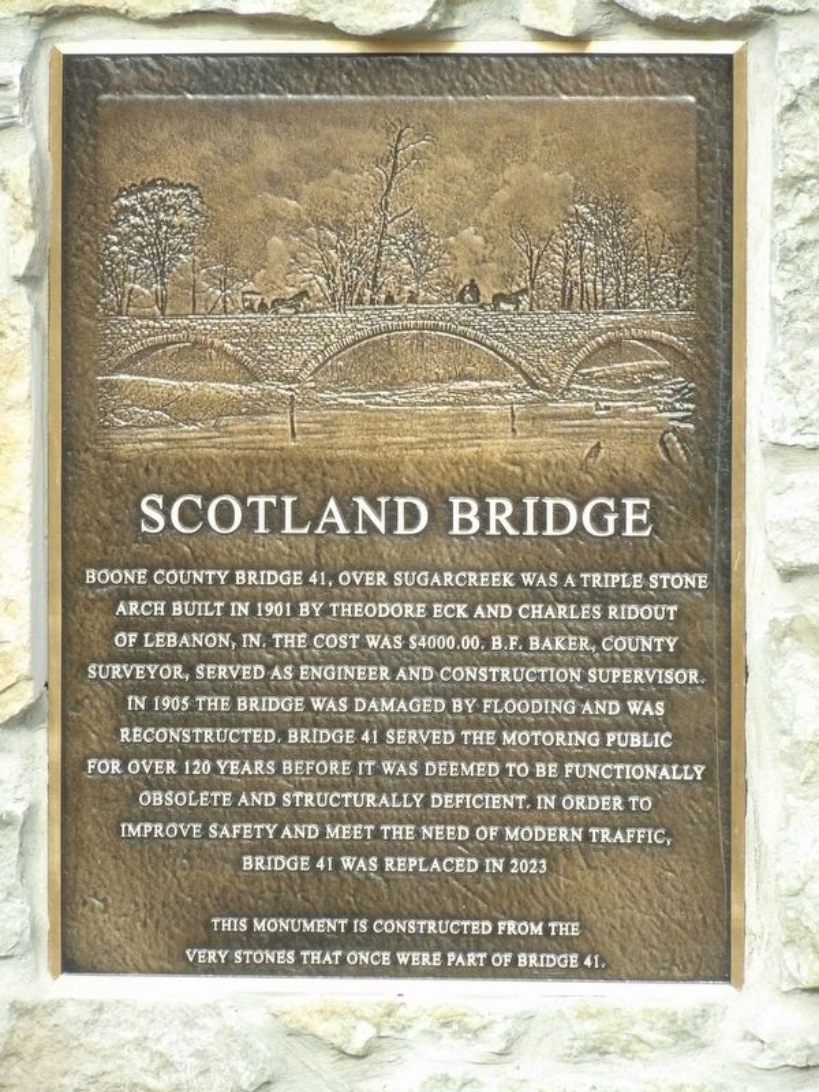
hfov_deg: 2.9
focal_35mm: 512
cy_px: 546
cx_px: 410
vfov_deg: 3.9
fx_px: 16152
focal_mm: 91.8
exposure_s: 1/868
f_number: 5.8
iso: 800
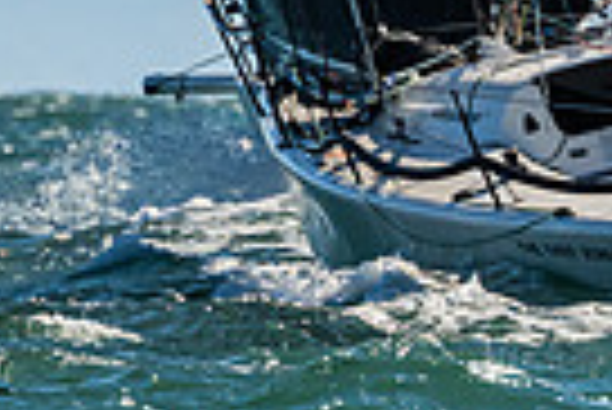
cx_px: 778
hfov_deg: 0.9
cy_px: -167
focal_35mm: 2324
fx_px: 39550
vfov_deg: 0.6
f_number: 8
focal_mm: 400
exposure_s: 1/2000
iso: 400
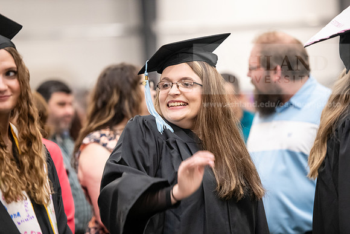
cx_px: 175
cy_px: 117
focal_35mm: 160
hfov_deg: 12.8
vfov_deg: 8.6
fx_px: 1556
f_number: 3.2
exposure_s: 1/200
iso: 3200
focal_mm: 160
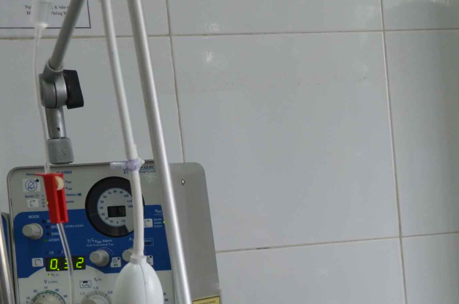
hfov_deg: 13.9
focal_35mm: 137
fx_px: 1741
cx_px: 740
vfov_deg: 9.7
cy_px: 442
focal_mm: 25
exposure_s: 1/60
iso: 400
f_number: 4
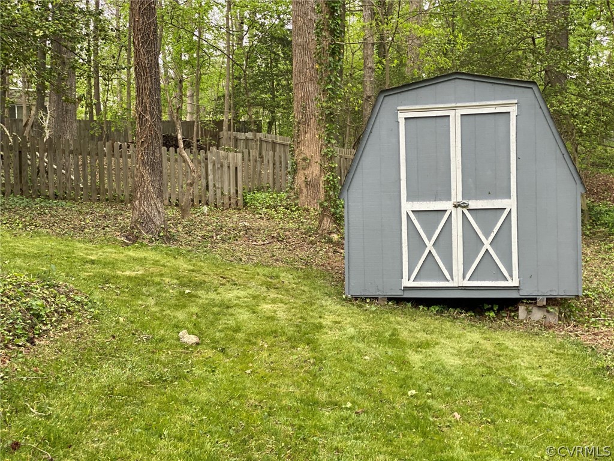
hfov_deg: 36.8
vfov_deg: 28.0
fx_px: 922
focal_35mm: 52
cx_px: 307
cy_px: 230
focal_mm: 6
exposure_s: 1/121
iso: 100
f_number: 2
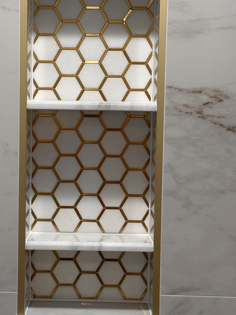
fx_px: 718
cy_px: 161
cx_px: 87
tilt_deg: -3.3
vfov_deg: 24.7
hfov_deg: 18.6
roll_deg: -1.5
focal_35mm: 79
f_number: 1.78
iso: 80
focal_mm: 6.86
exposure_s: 1/124
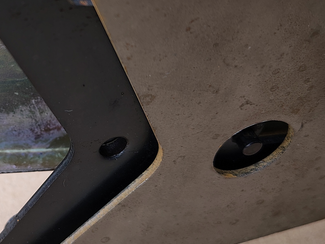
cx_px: -2
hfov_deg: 26.9
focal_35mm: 68
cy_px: 103
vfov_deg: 21.6
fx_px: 638
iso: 100
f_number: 1.8
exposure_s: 1/498
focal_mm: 5.56
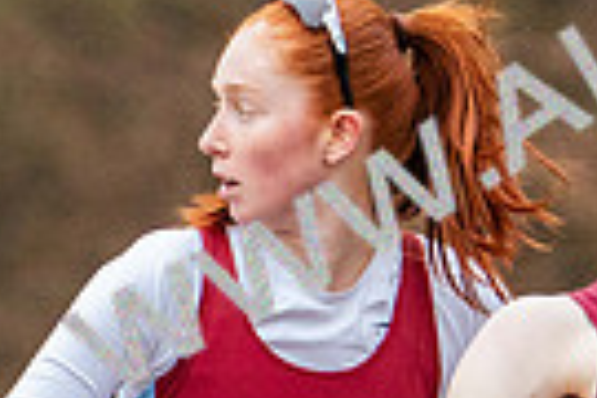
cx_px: 610
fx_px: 42881
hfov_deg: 0.8
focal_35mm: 2586
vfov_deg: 0.5
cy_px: 400
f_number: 6.3
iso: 4000
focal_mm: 600
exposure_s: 1/2000
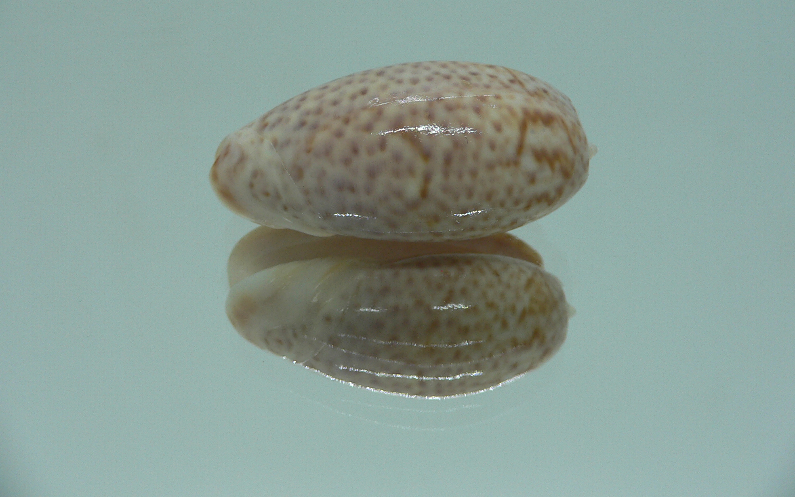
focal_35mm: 38
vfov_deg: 33.5
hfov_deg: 51.5
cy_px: 211
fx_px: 823
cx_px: 396
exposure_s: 1/60
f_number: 2.8
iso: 80
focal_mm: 4.6
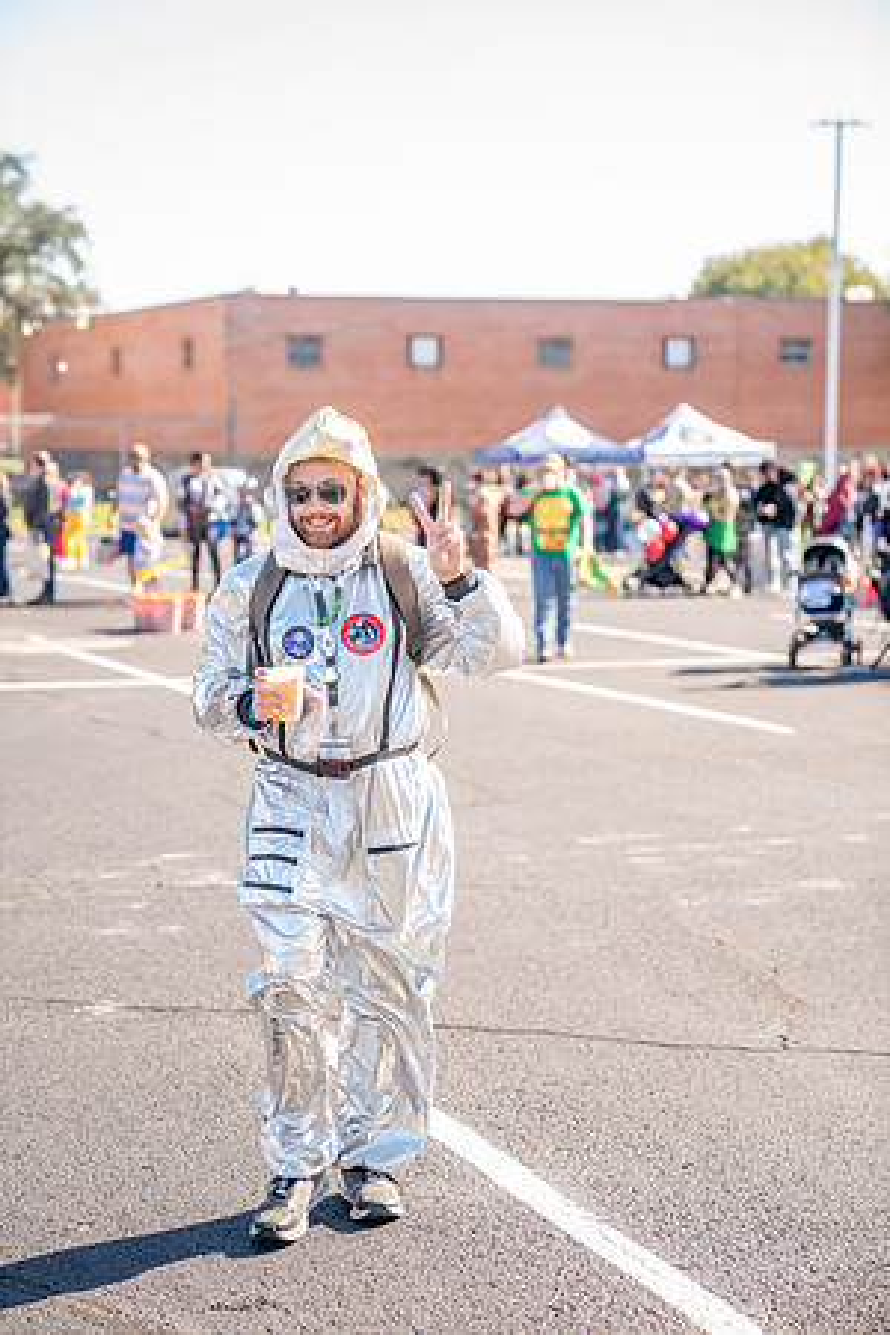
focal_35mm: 70
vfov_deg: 28.8
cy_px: 668
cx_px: 445
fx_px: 2596
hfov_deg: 19.5
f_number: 2.8
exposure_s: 1/200
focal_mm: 70
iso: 100
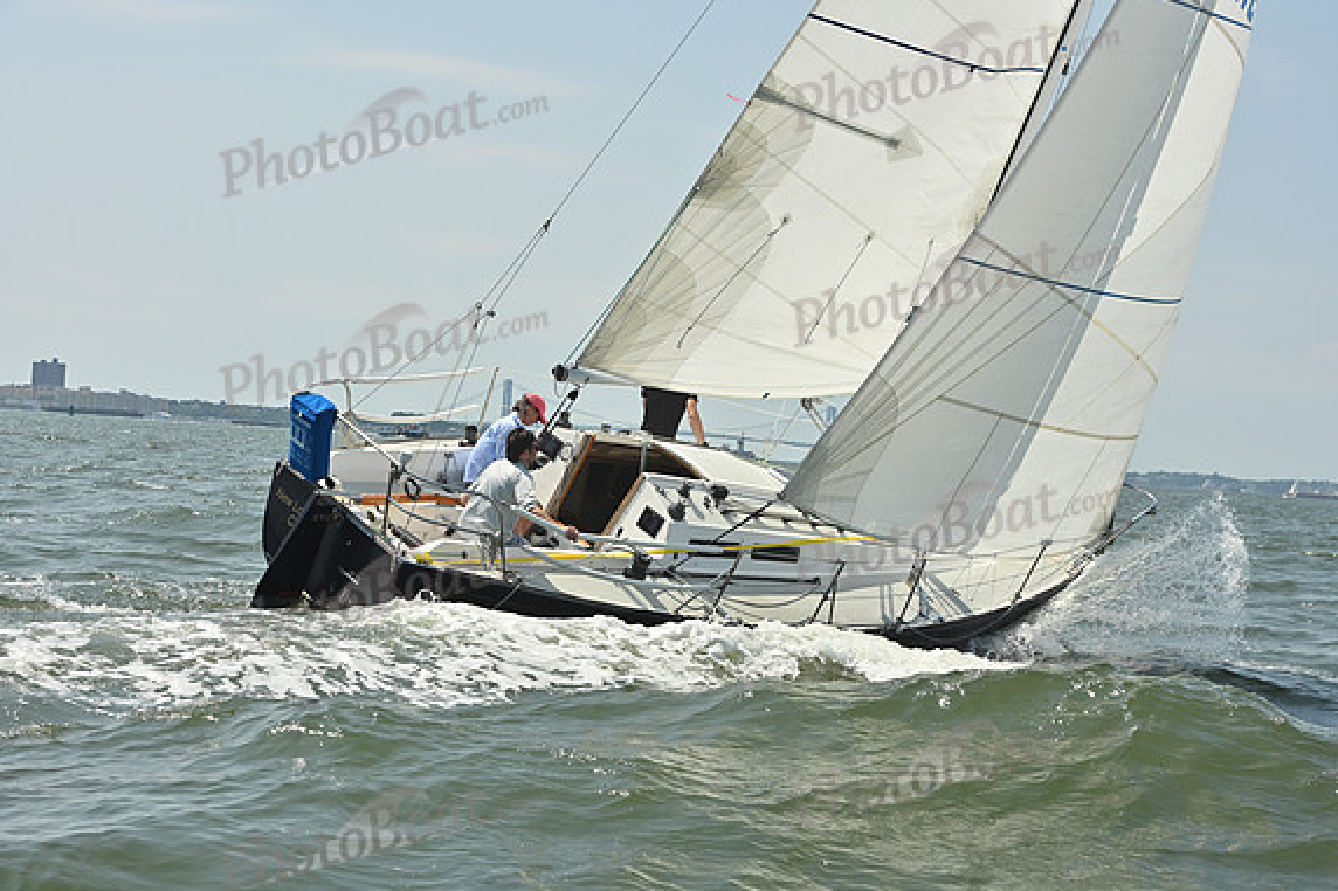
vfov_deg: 19.2
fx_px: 2638
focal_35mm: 71
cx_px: 671
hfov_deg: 28.5
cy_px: 441
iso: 320
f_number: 10
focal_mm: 70
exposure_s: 1/1250
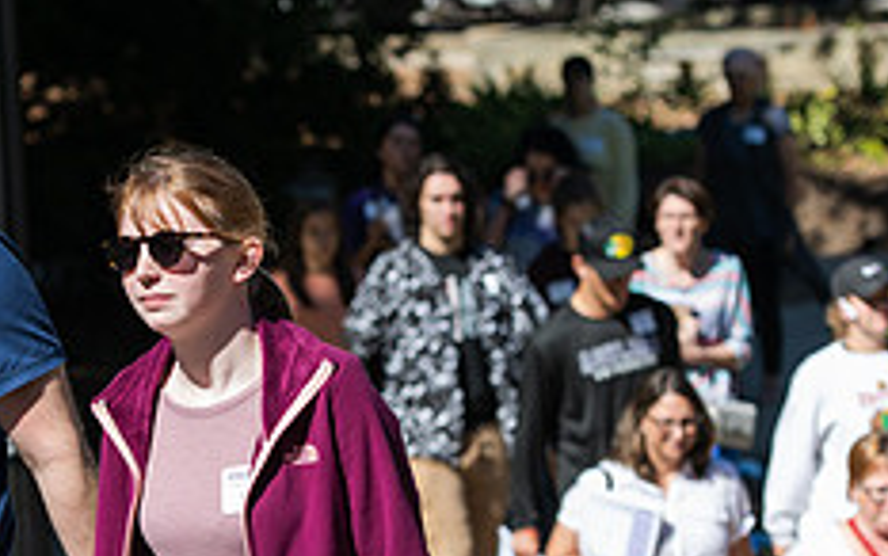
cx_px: 183
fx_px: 5643
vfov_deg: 5.6
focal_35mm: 233
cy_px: 333
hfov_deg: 9.0
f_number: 4
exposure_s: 1/640
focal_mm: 92
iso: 100
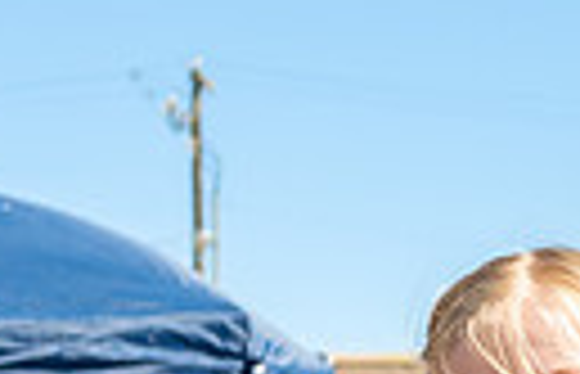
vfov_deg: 6.3
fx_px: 3363
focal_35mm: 211
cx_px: 983
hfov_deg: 9.5
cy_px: 469
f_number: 3.5
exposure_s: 1/500
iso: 100
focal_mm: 36
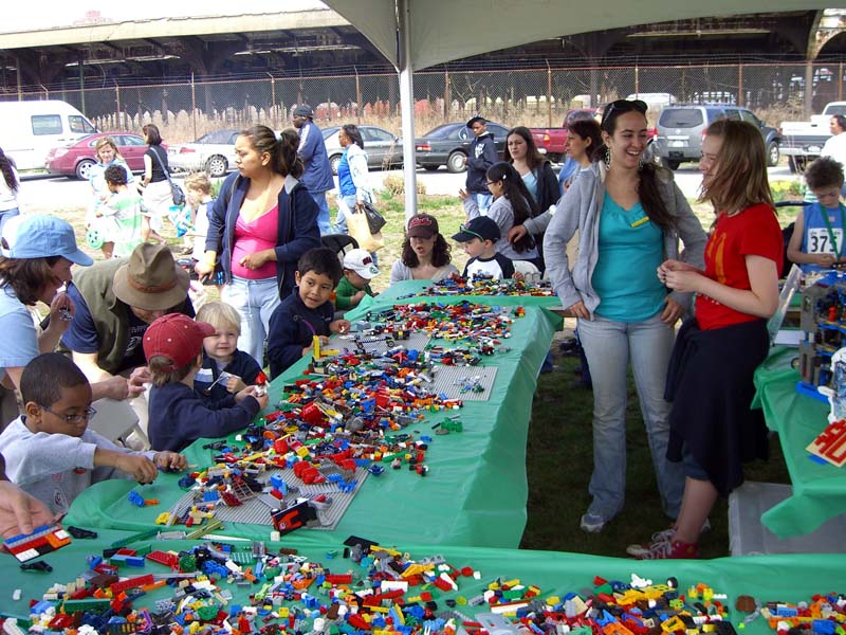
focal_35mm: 38
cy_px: 318
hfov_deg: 49.0
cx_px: 423
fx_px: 929
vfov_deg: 37.7
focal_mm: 7.9
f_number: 2.8
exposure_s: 1/320
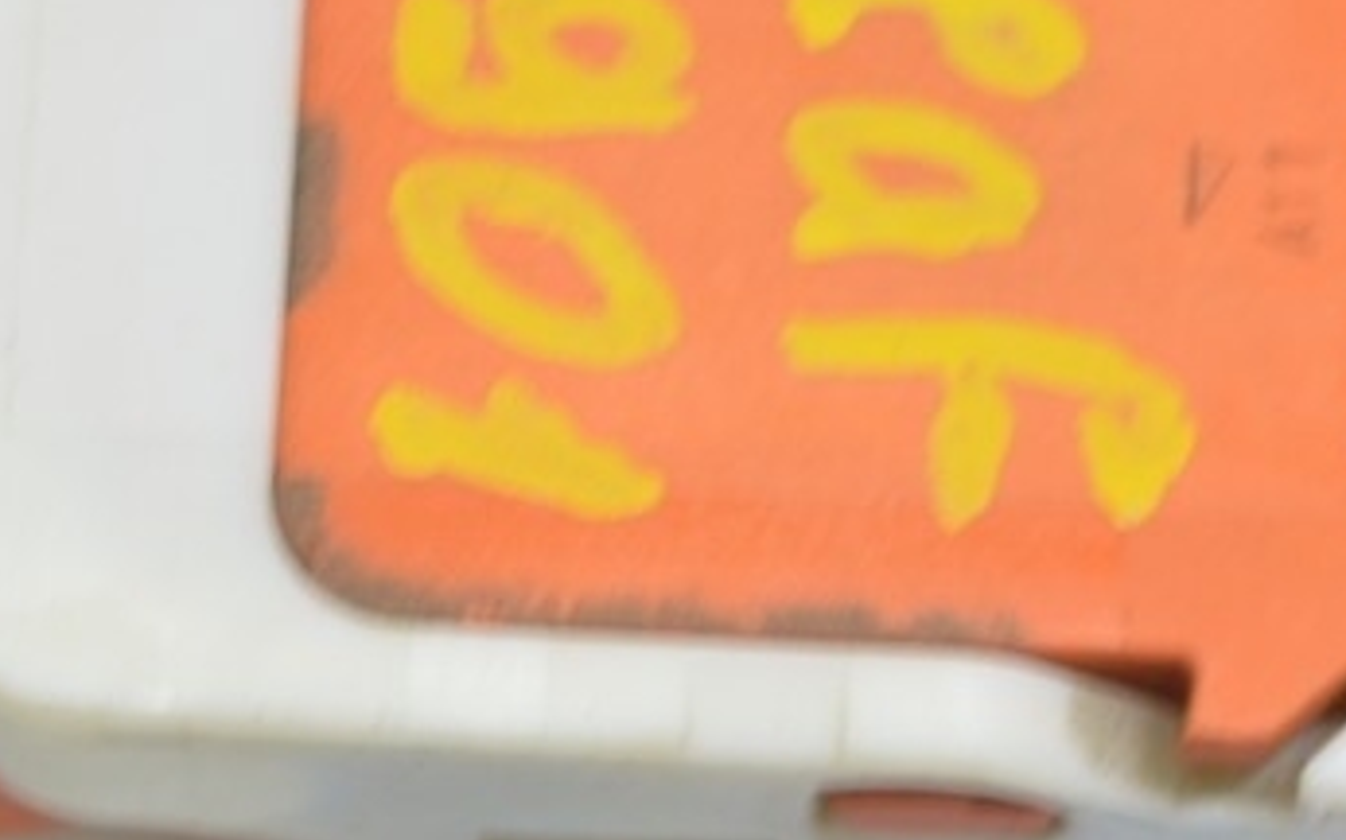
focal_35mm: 208
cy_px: 430
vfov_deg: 6.3
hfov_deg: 10.1
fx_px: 7628
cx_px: 829
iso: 400
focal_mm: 46
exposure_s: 1/20
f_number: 5.6
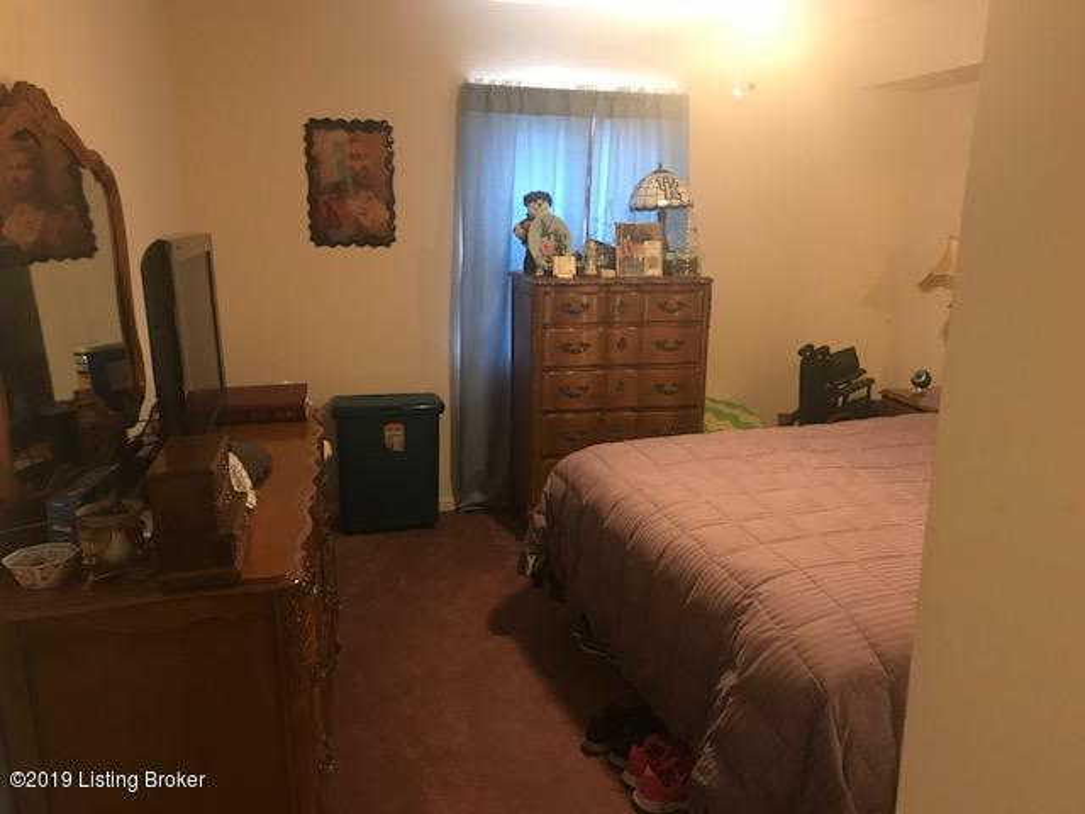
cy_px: 407
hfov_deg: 63.4
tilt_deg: -12.5
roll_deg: -1.1
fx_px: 878
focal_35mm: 28
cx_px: 542
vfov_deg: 49.7
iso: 100
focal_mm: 3.99
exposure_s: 1/6
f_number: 1.8
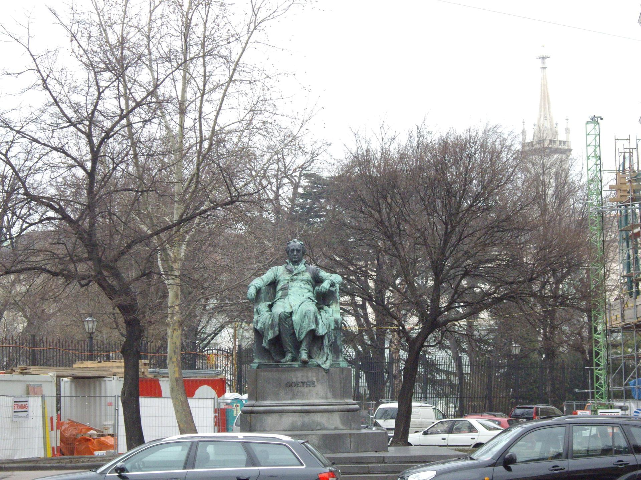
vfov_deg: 16.1
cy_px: 240
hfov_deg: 21.3
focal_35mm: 92
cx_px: 320
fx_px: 1704
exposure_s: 1/160
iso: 400
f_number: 4.8
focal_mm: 19.4
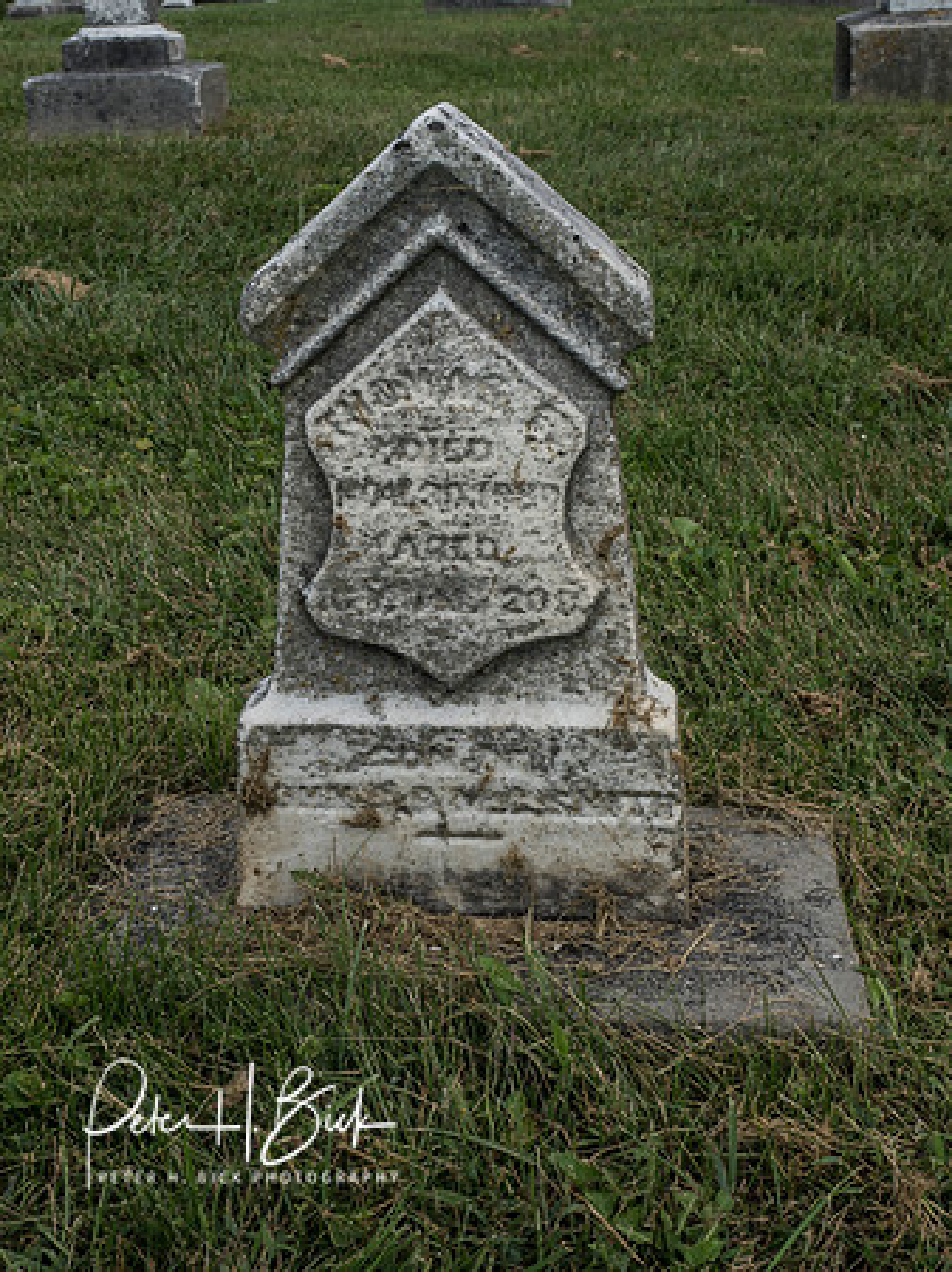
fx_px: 1688
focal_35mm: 46
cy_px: 636
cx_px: 476
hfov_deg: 31.5
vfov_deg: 41.3
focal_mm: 23
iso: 250
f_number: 9
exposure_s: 1/200
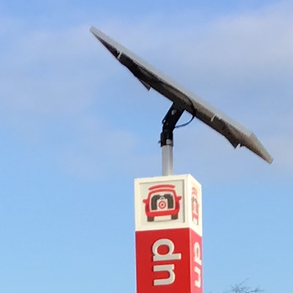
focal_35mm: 186
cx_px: 111
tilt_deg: -1.8
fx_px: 1781
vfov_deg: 8.7
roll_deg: +1.6
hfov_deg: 9.4
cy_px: 641
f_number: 2.4
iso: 25
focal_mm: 3.3
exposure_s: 1/532
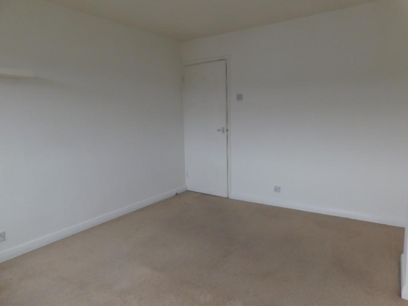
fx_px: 271
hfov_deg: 73.9
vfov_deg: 58.9
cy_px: 153
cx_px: 204
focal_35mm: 23
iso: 125
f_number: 3
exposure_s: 1/80
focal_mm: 4
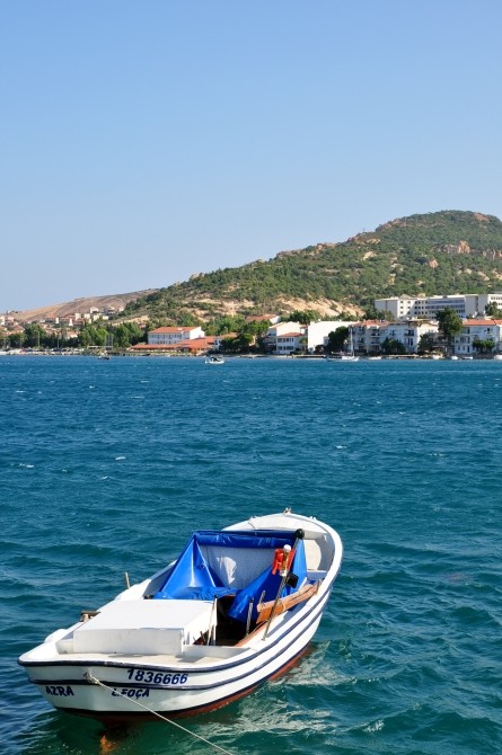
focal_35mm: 63
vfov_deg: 31.9
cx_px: 251
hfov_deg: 21.5
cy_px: 378
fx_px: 1321
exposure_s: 1/250
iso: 200
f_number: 10
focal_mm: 42
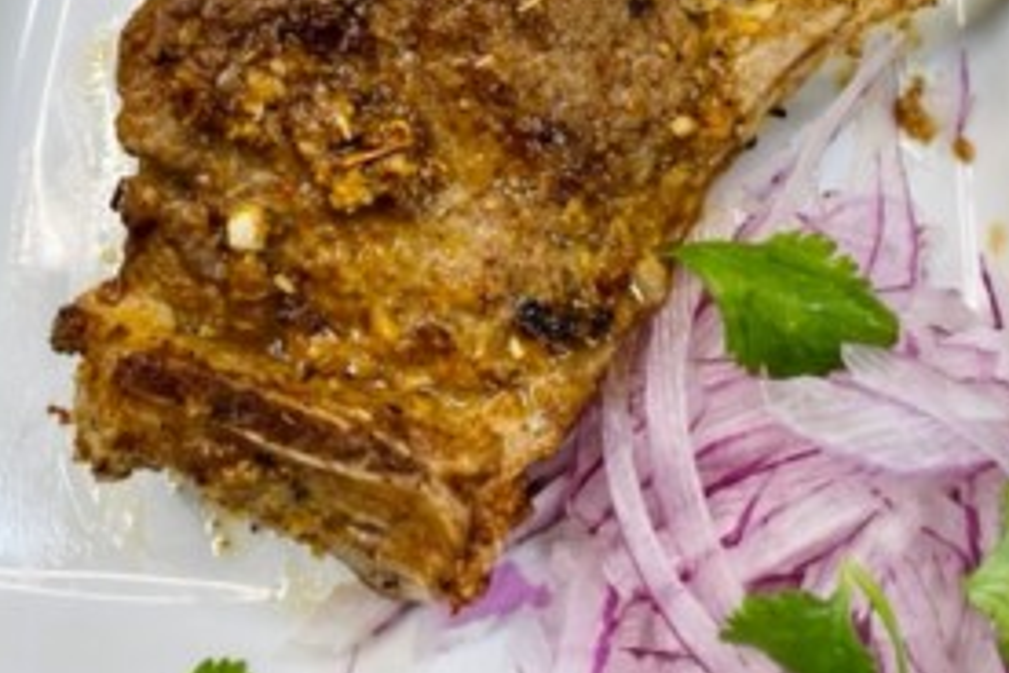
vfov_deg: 25.9
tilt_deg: -67.4
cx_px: 581
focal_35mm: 47
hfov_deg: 41.8
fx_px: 1317
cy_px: -117
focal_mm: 4.2
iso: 80
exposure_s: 1/121
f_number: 1.6
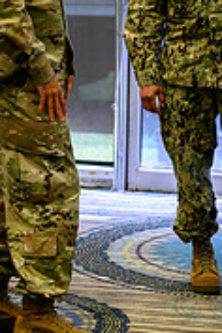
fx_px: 1646
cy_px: 40
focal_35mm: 178
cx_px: 212
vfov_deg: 11.5
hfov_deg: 7.7
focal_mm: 70
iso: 1250
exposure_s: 1/160
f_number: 2.8
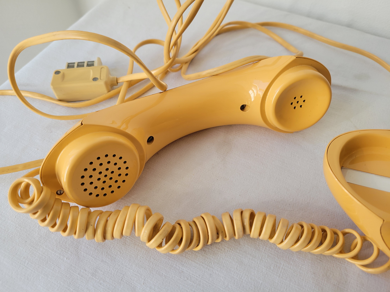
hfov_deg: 67.3
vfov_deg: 53.1
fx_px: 293
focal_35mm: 26
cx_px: 195
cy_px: 146
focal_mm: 5.4
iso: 40
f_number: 1.8
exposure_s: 1/218
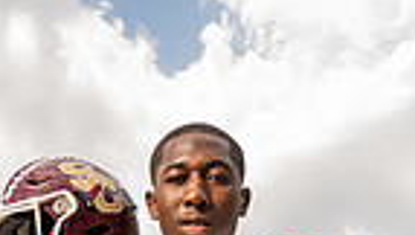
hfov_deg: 26.7
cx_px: 154
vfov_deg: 12.3
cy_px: 554
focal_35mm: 79
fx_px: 871
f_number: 6.3
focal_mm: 24
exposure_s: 1/200
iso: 50
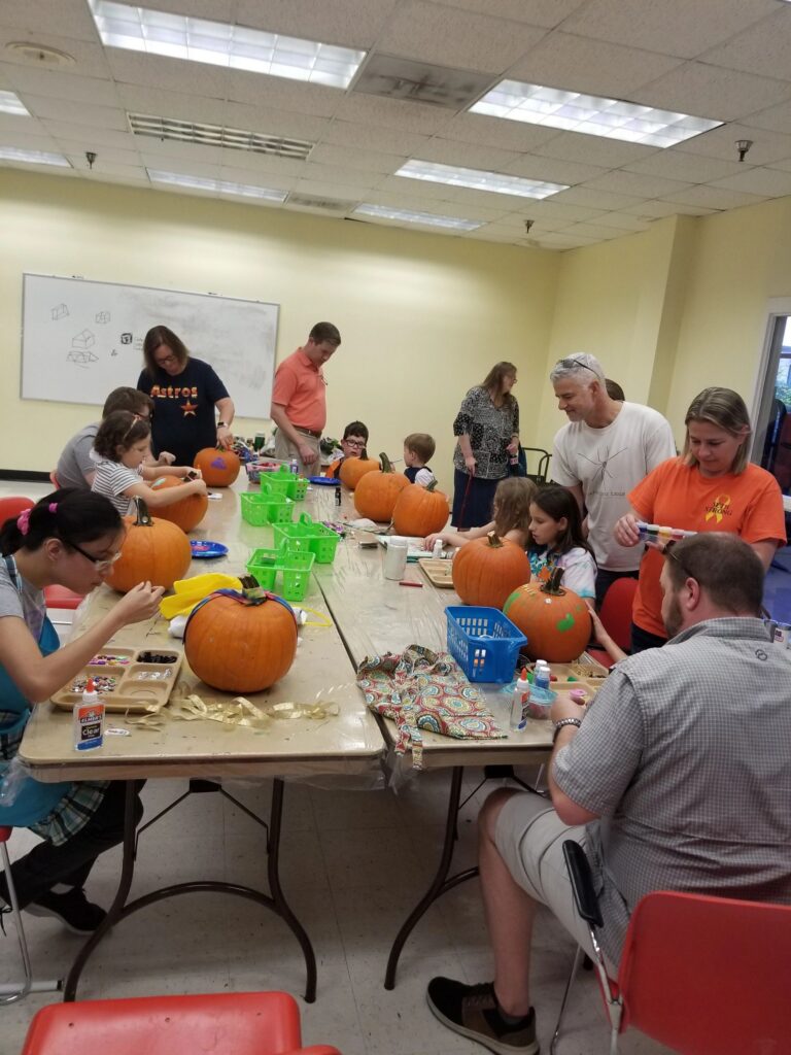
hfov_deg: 53.1
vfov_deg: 67.3
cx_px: 396
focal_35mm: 26
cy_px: 528
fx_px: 792
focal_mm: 4.25
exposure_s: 1/60
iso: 160
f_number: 1.7
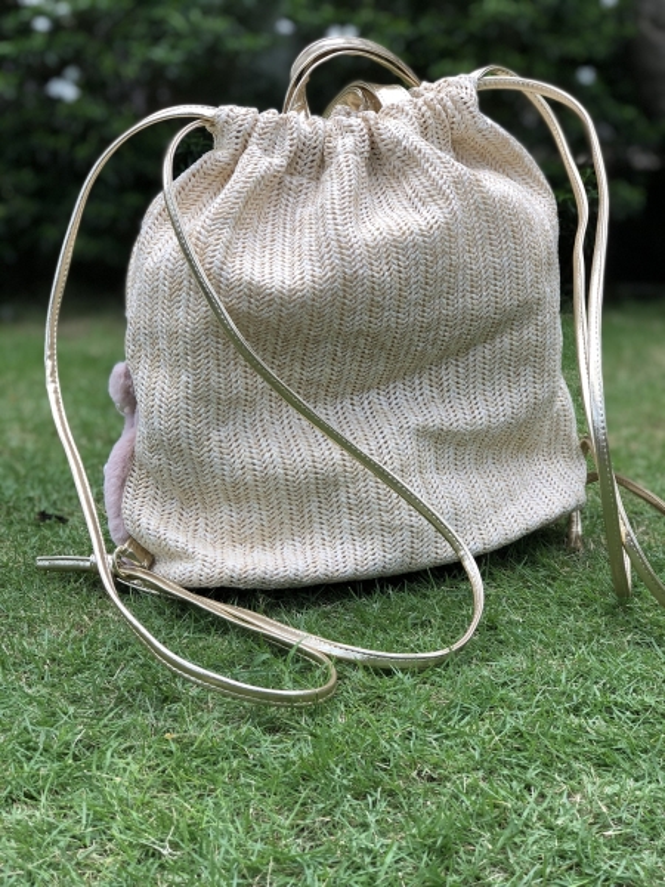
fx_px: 1460
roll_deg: -1.8
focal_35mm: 57
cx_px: 332
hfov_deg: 25.7
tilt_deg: -9.9
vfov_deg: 33.8
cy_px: 444
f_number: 2.8
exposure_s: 1/107
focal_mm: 6.6
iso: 20
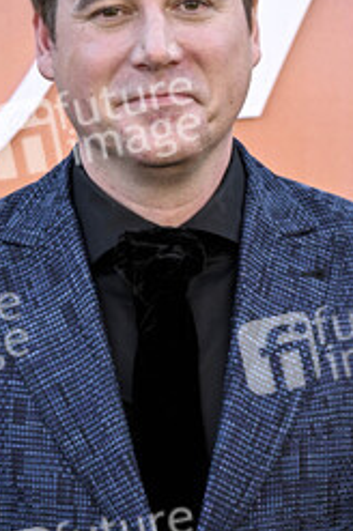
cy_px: 236
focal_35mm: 157
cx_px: 153
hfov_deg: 8.7
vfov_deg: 13.1
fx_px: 2316
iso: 800
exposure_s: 1/320
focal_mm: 97
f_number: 7.1
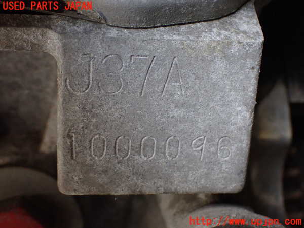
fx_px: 509
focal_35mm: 58
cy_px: 114
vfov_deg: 25.2
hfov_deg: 33.2
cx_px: 152
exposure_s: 1/100
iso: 800
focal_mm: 10.35
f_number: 3.5
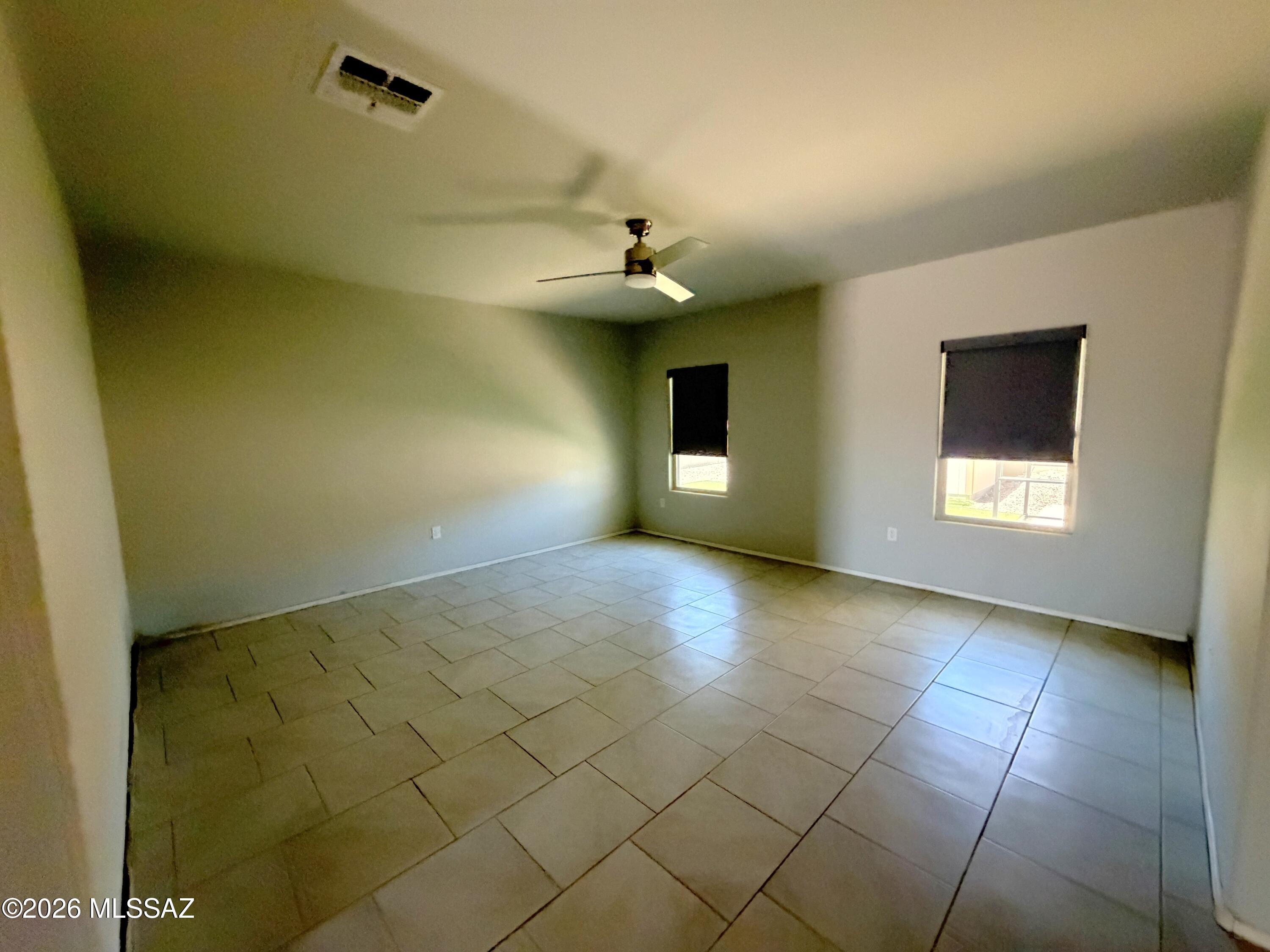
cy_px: 476
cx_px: 635
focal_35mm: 14
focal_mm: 2.22
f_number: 2.2
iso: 1000
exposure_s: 1/60
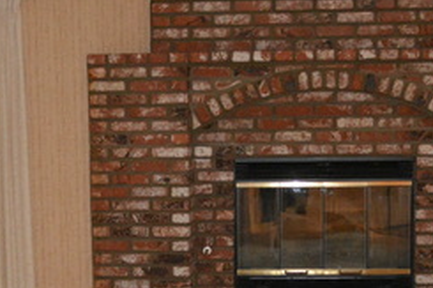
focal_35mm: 101
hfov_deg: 20.2
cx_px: 186
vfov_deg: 13.4
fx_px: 1214
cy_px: 284
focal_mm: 22
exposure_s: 1/60
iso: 3200
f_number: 3.8
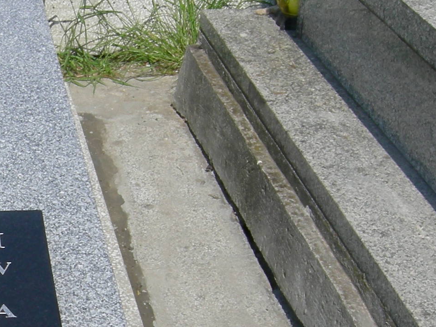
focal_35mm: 98
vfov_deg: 15.0
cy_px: 252
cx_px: -115
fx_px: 1234
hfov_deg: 18.7
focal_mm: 7.5
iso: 64
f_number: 6.8
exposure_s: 1/338
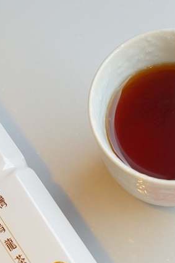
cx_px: 87
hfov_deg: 9.9
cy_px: 166
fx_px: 1014
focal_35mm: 139
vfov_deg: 14.7
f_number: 5.6
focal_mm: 59
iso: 800
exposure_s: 1/80
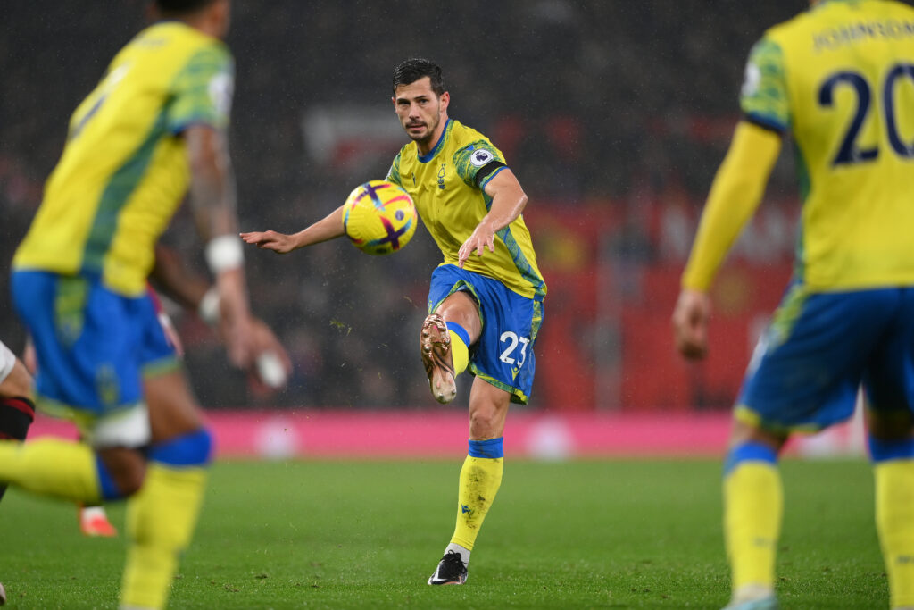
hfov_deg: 5.2
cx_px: 457
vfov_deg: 3.4
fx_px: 10156
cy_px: 305
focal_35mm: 400
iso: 2500
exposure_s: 1/2500
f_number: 3.2
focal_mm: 400
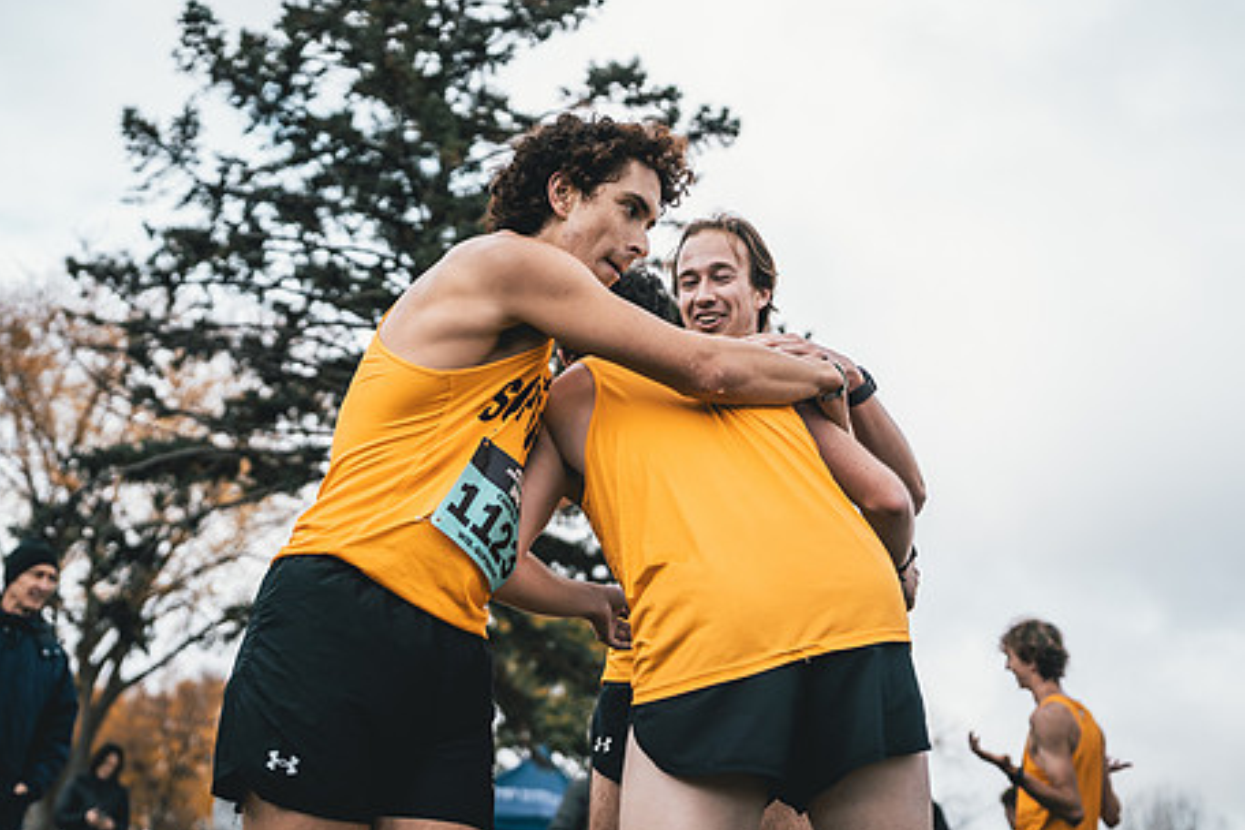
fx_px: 1452
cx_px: 639
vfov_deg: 31.8
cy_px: 348
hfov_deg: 46.4
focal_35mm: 42
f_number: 2
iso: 200
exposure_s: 1/3200
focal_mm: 33
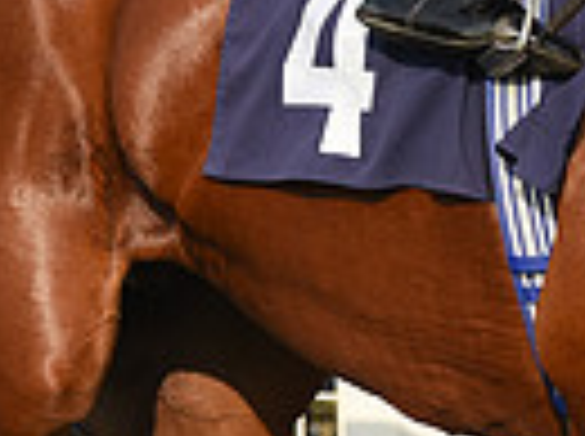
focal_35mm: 687
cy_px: -362
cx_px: 814
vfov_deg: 2.2
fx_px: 11589
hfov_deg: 2.9
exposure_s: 1/3200
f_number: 5.6
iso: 640
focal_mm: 160
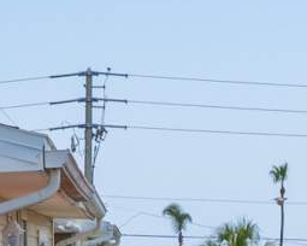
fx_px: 2017
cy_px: 291
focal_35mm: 222
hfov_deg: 8.7
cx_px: 310
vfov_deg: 6.9
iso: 125
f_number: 8
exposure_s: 1/320
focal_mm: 18
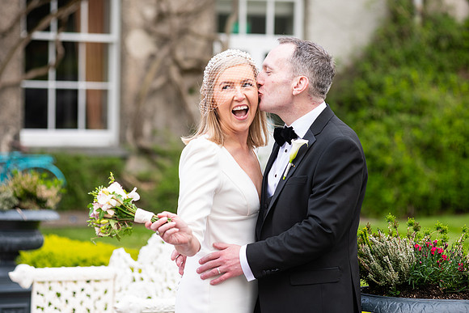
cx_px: 234
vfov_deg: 10.2
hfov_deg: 15.2
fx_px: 1759
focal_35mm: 135
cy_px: 156
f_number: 3.5
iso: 160
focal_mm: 135
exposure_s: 1/160
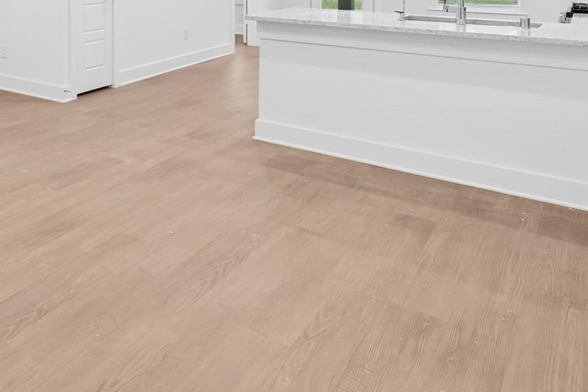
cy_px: -40
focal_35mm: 37
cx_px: -17
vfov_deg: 31.8
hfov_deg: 43.4
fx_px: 604
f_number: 8
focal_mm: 14
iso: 100
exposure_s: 1/4
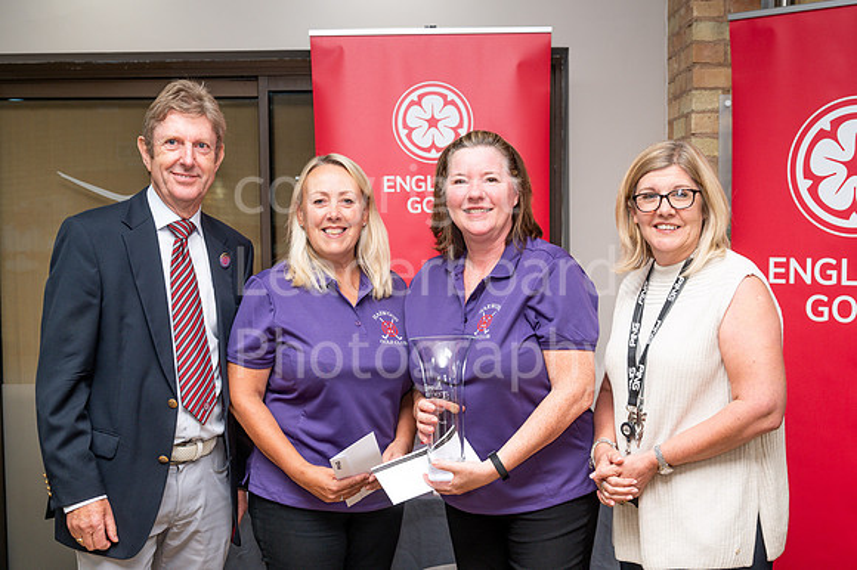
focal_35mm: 48
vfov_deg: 28.3
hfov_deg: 41.4
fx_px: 1133
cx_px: 437
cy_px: 305
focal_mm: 43
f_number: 5
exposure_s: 1/60
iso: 320
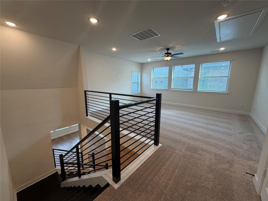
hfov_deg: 102.1
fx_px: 108
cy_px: 100
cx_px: 134
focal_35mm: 14
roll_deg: -0.1
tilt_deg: -10.3
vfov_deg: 85.7
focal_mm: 2.22
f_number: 2.2
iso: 125
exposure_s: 1/120
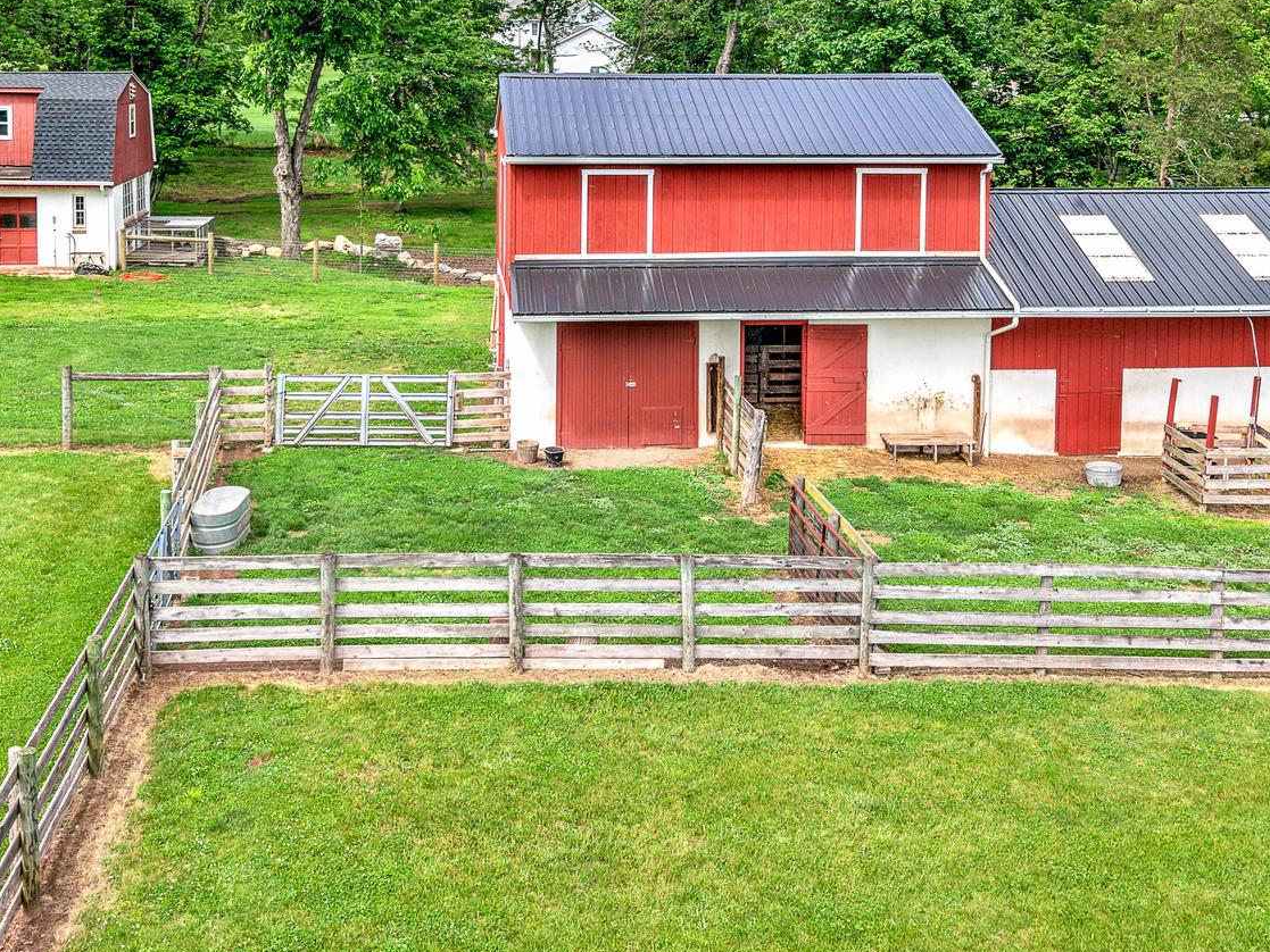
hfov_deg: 42.9
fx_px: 1614
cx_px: 597
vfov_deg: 31.6
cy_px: 130
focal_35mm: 44
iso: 130
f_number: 1.8
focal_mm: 8.7
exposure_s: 1/2000
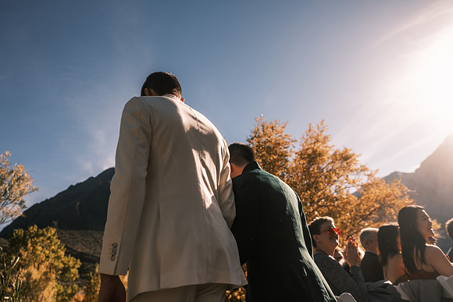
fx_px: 340
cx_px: 226
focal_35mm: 27
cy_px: 151
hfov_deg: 67.4
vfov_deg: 48.0
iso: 125
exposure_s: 1/4000
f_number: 2.5
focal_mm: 18
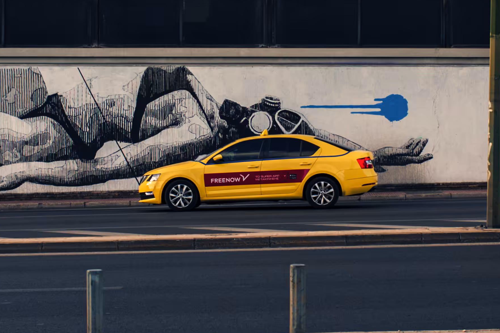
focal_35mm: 84
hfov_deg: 24.2
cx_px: 277
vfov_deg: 16.2
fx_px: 1166
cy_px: 136
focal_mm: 35
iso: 250
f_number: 5
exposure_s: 1/1250
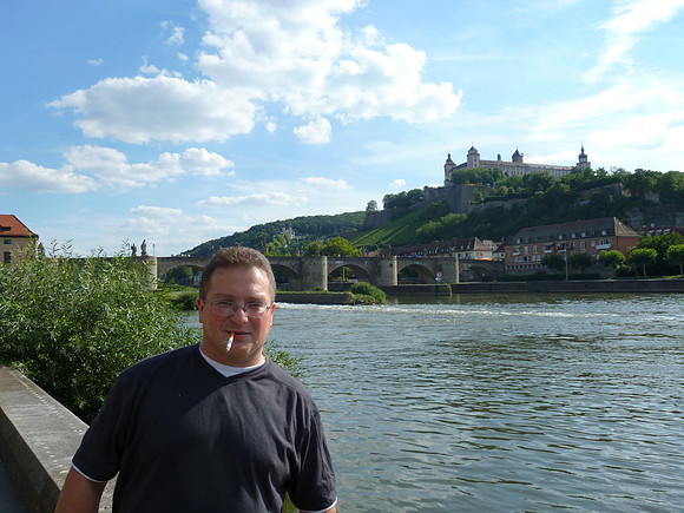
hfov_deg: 60.0
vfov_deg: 46.8
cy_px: 256
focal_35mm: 30
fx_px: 593
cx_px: 342
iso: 80
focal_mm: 5
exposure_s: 1/500
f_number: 4.5
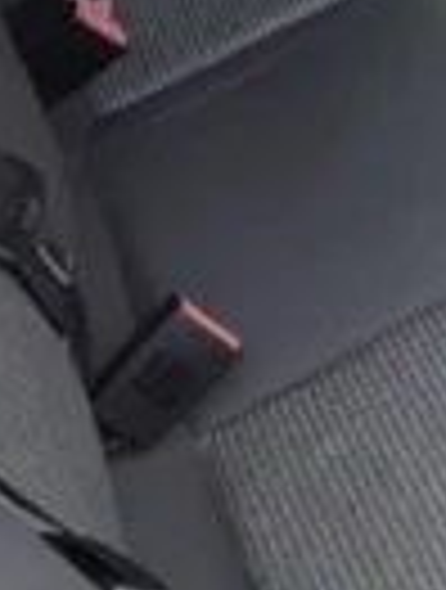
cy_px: -72
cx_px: 824
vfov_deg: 18.0
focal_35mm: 105
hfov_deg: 12.8
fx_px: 1795
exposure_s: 1/180
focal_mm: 5.4
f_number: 1.8
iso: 32
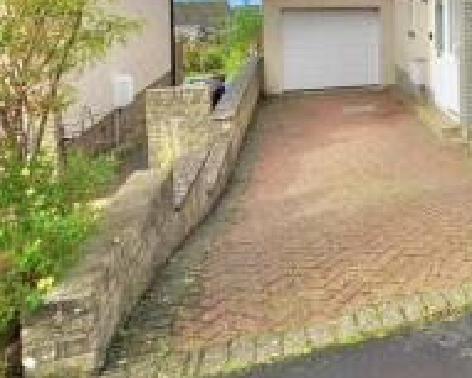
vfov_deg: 37.8
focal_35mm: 35
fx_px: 489
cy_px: 1
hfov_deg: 37.7
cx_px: 576
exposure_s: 1/250
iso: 200
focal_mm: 10
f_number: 8
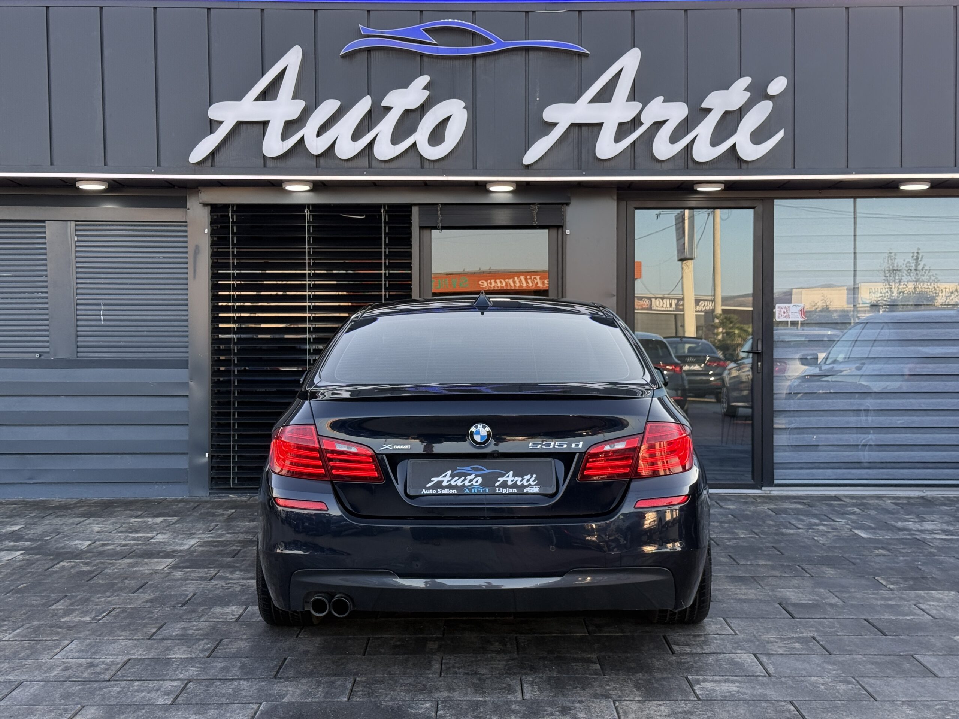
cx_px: 480
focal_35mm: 48
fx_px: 1330
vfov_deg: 30.3
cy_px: 360
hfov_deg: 39.7
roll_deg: +0.3
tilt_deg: -0.4
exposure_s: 1/420
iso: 80
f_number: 1.78
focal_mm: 6.76
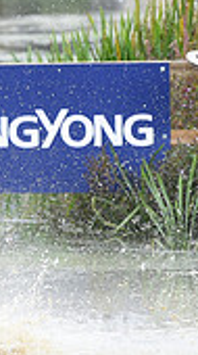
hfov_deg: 1.9
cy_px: 8
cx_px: -283
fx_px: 6041
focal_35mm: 644
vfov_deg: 3.4
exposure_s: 1/1250
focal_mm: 180
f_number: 5.6
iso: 2200
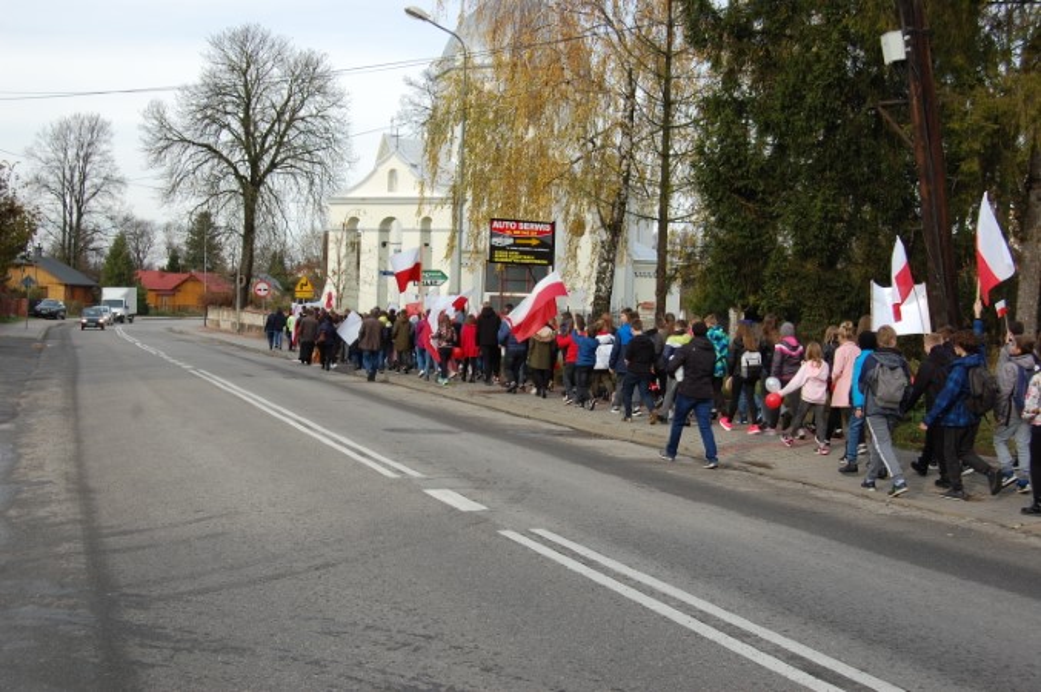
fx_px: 1213
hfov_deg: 46.4
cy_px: 346
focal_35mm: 42
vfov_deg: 31.8
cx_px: 520
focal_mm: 28
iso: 200
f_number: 8
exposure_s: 1/250
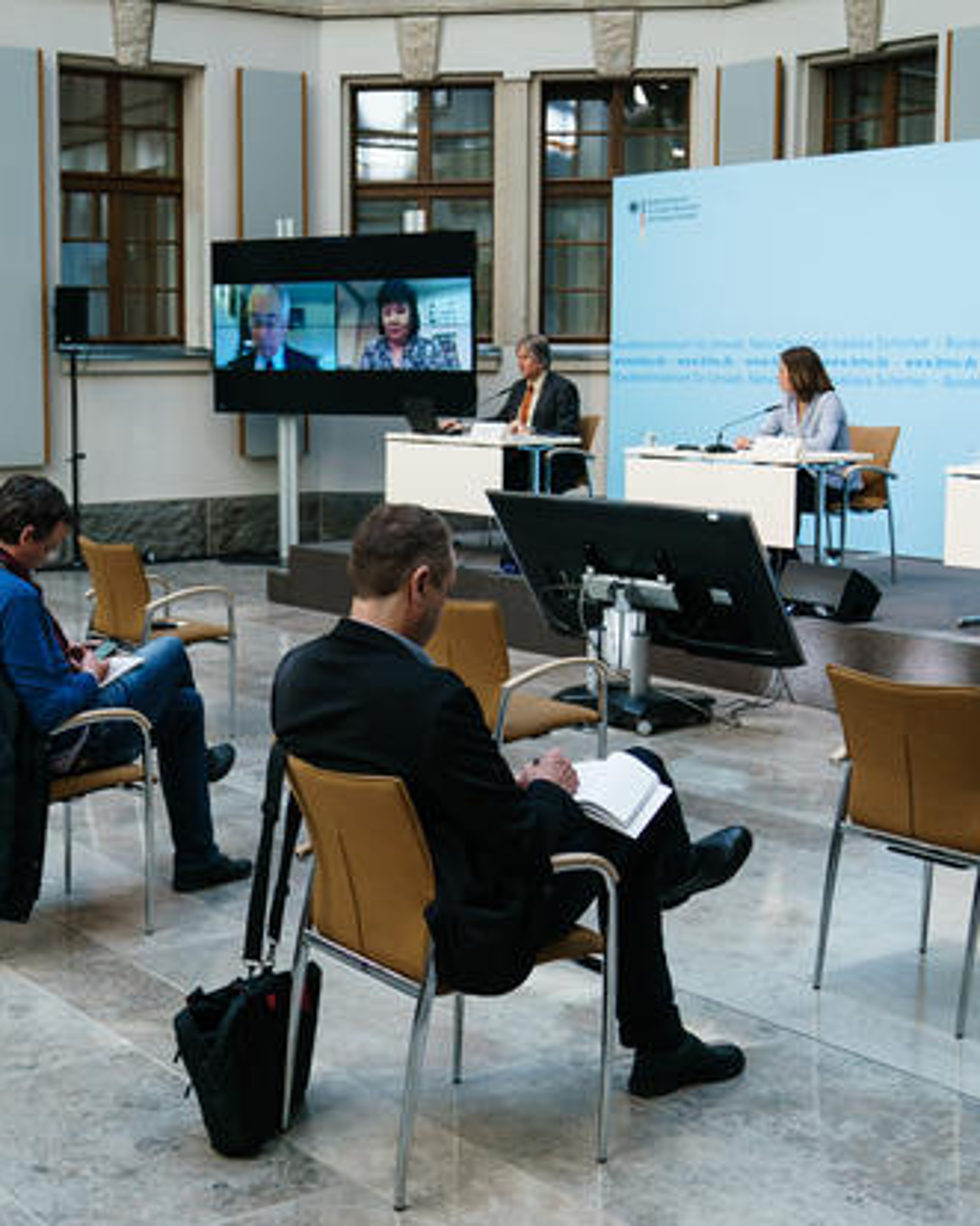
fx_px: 1813
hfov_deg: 30.0
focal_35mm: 50
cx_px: 311
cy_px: 647
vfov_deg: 37.3
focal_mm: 24
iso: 250
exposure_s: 1/400
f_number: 2.8
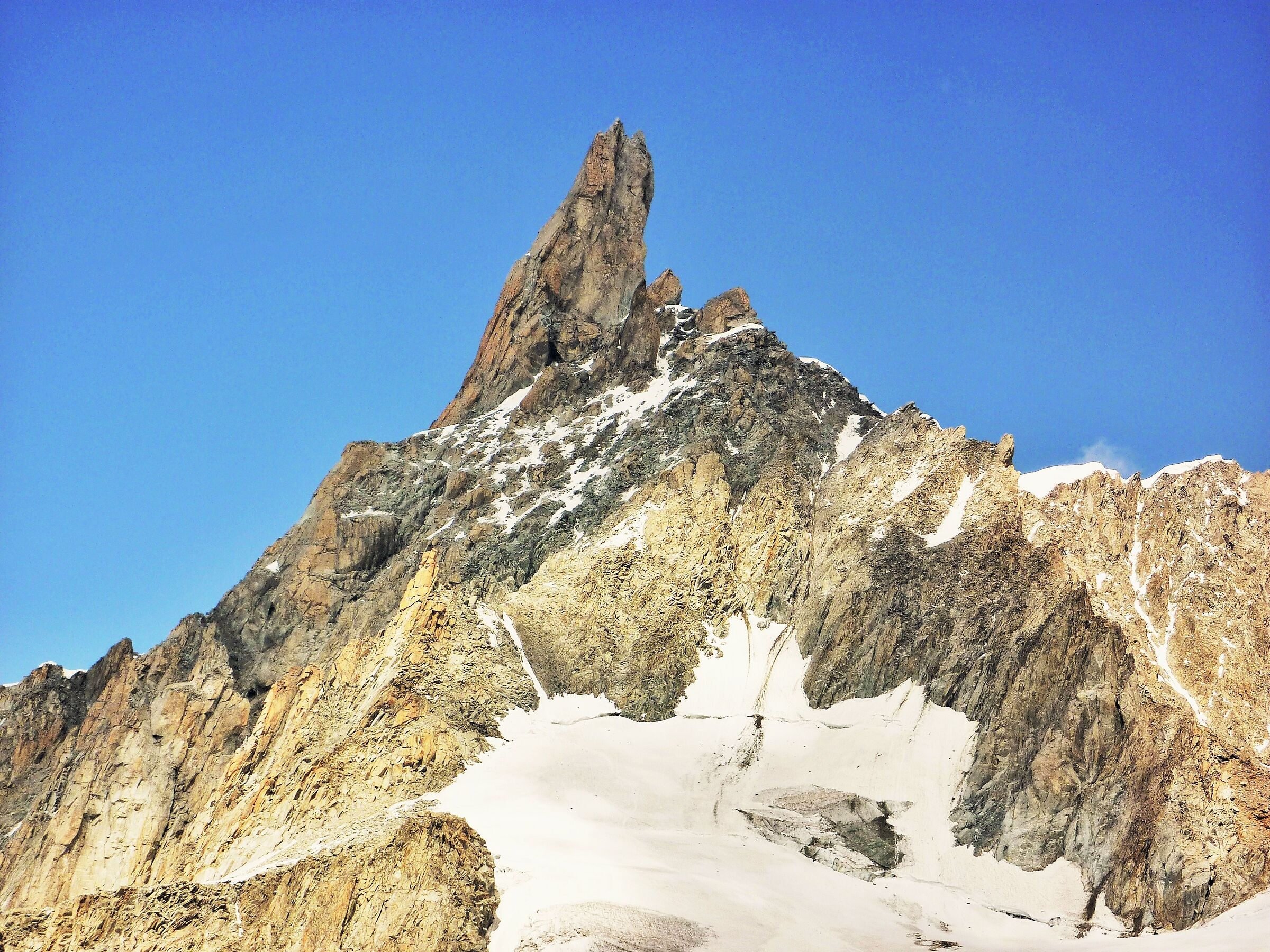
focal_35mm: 72
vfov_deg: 20.4
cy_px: 476
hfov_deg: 27.0
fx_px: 2642
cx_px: 635
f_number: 5.6
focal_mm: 11.9
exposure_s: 1/640
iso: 80
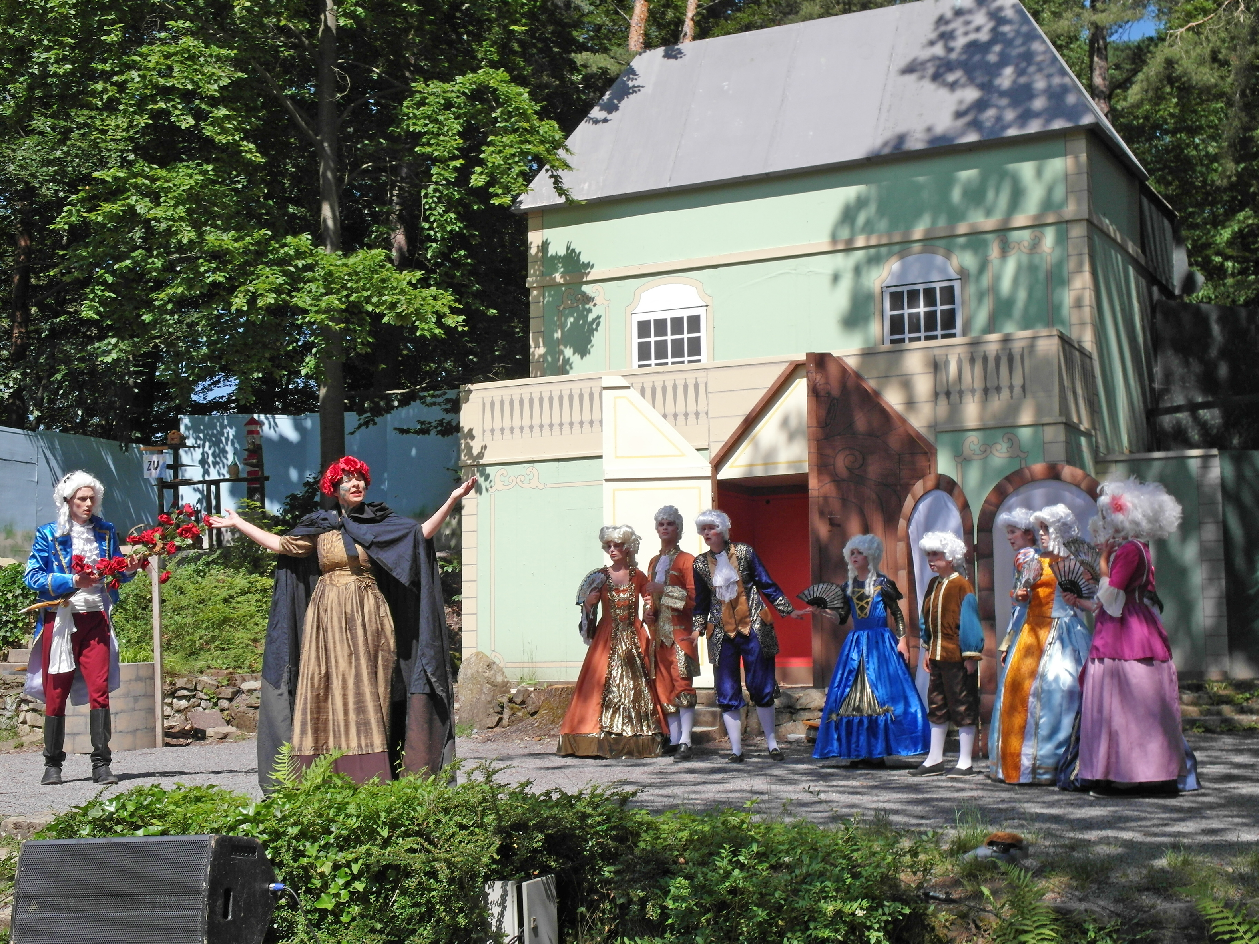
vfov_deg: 29.7
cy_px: 472
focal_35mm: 49
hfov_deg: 38.9
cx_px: 630
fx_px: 1782
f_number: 4.6
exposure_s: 1/500
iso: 80
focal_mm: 10.6
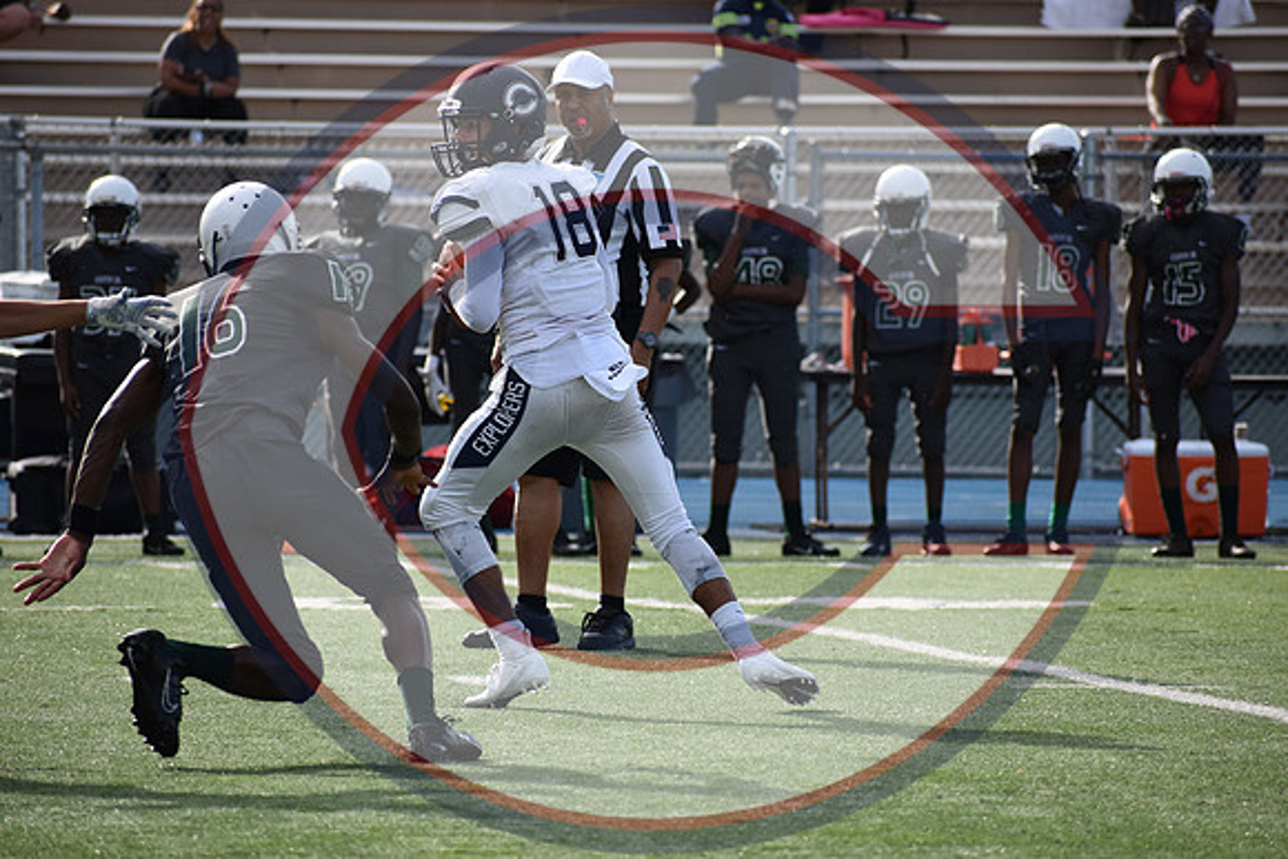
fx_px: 12346
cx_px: 644
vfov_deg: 4.0
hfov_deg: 6.0
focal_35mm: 345
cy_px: 430
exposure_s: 1/1000
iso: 400
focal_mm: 230
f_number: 5.6
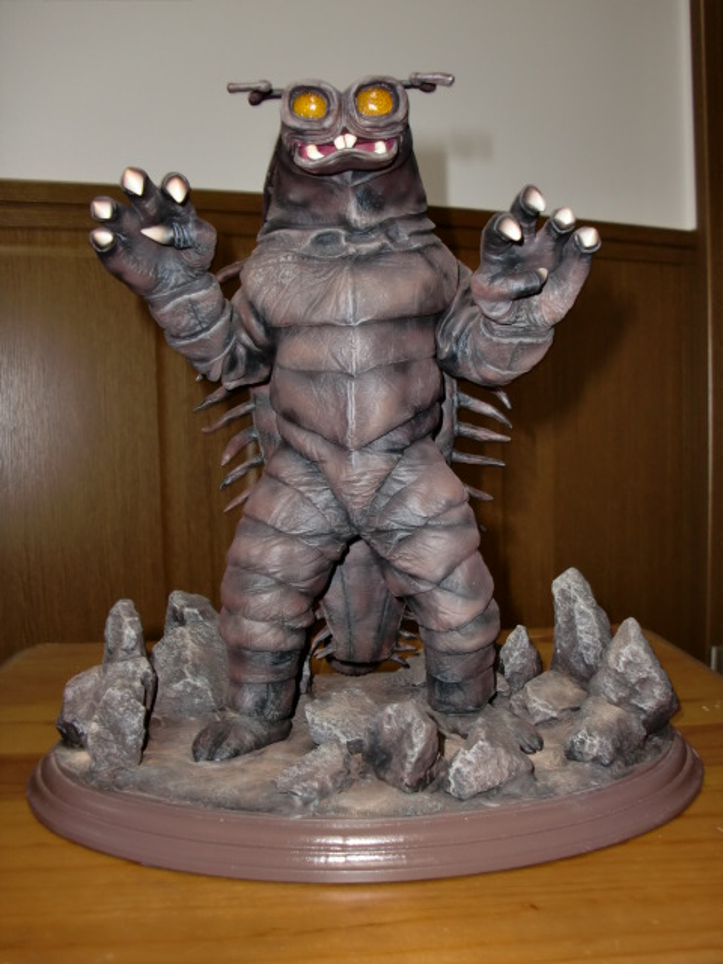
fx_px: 1003
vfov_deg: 51.4
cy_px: 482
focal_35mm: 36
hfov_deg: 39.7
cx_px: 362
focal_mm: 6.3
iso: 125
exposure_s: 1/30
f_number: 2.8
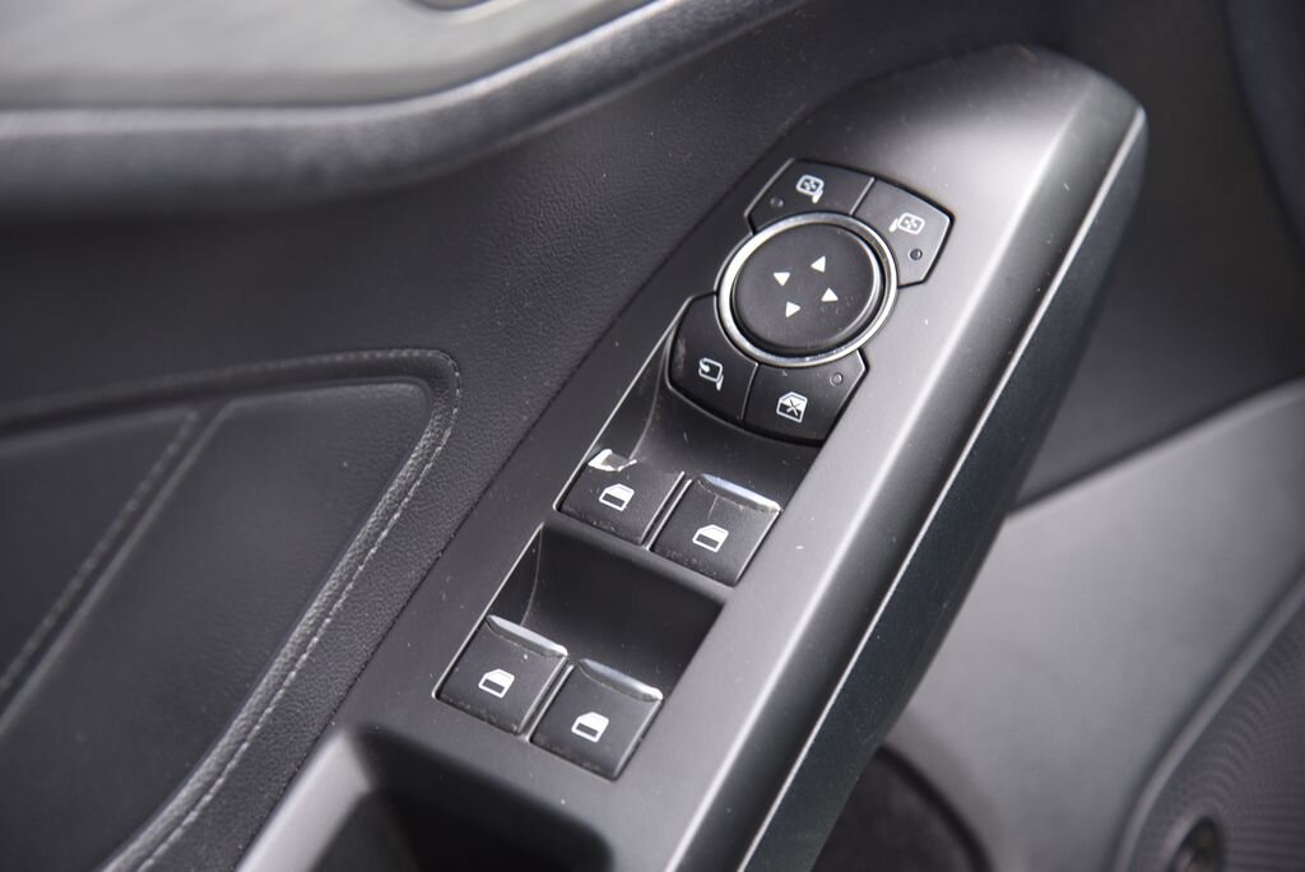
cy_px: 436
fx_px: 4352
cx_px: 652
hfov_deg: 17.1
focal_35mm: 120
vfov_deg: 11.4
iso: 500
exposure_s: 1/80
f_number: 4.5
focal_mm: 120
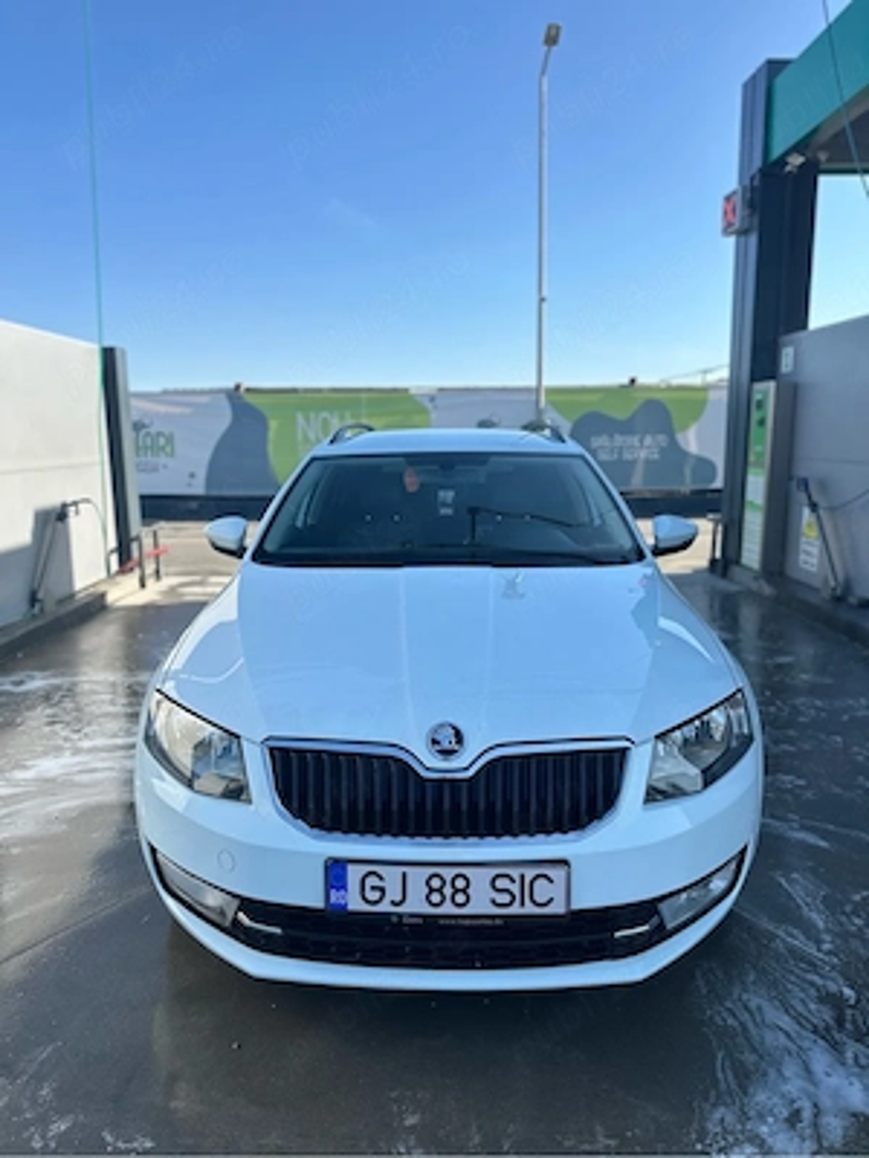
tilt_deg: -9.4
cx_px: 434
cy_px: 579
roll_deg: +0.2
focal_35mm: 24
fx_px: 803
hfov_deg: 56.8
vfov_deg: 71.6
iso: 80
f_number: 1.78
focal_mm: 6.86
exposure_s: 1/2028
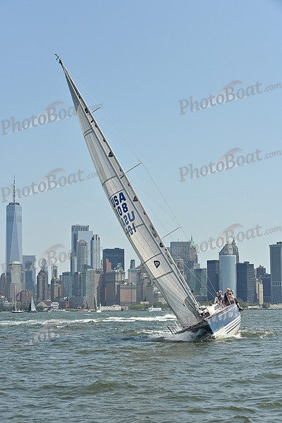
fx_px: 822
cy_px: 212
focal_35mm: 70
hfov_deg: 19.5
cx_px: 141
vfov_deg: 28.8
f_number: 8
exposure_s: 1/1250
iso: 320
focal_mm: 70
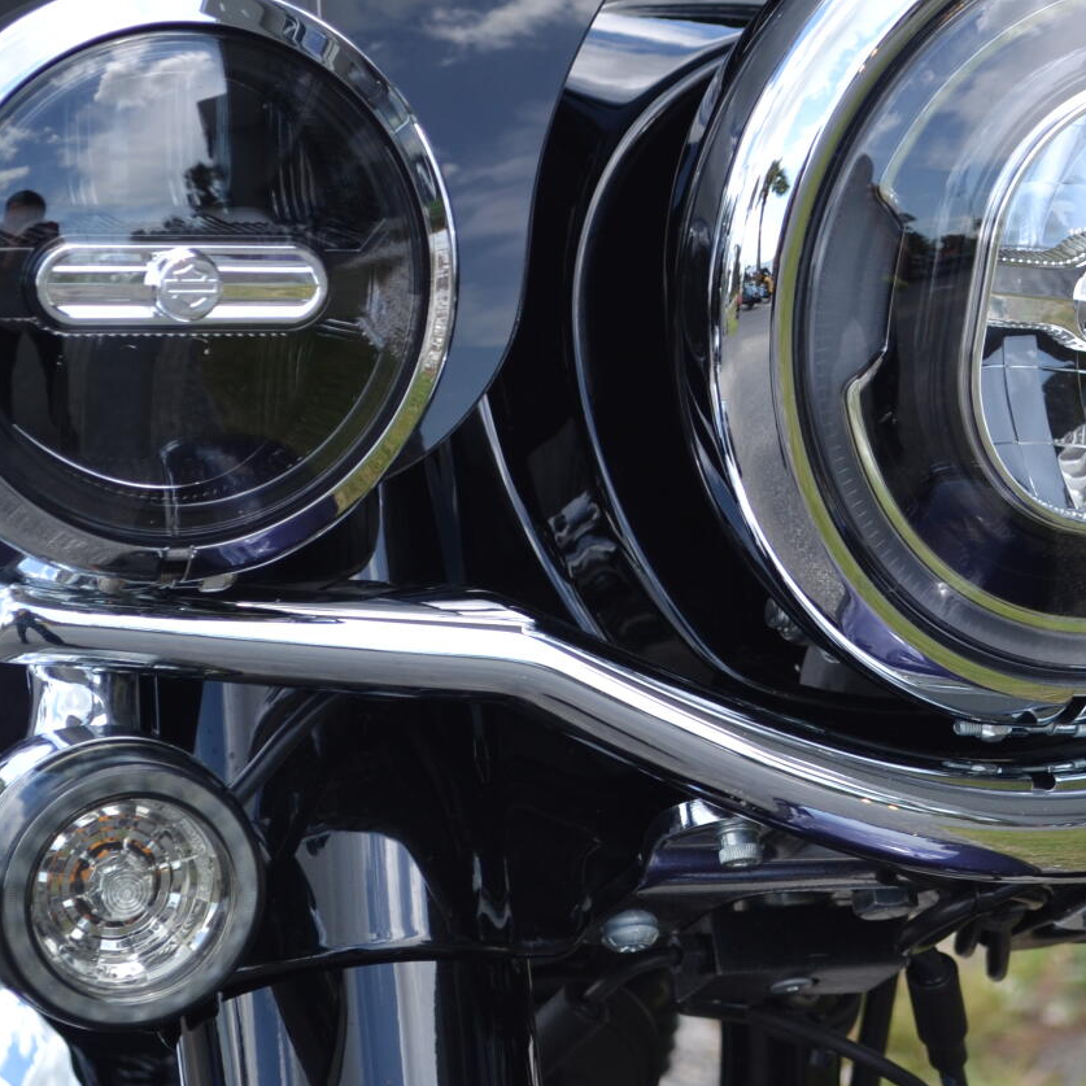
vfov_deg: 13.0
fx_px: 4756
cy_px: 500
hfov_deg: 12.9
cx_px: 981
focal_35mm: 134
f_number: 5.6
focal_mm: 44
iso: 100
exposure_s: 1/125
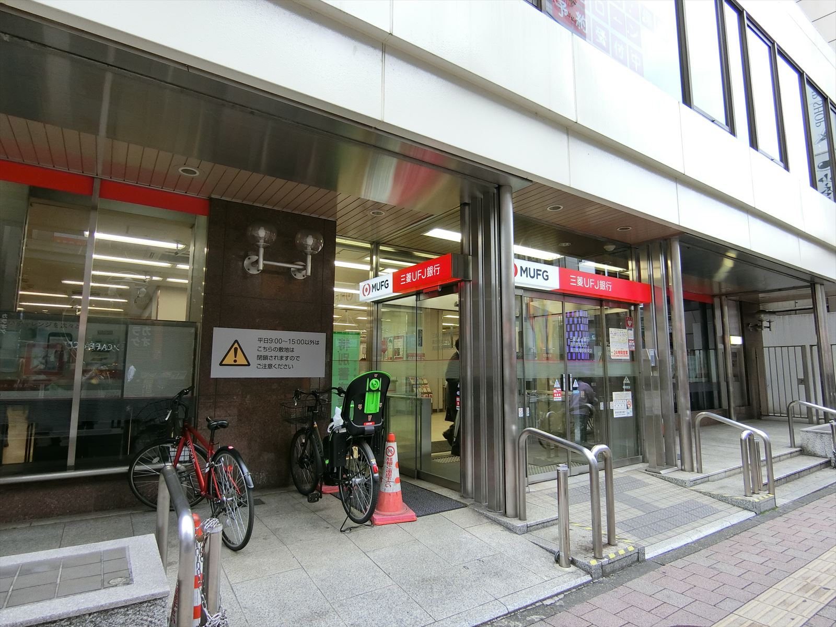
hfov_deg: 84.7
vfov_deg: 68.7
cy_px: 314
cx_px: 418
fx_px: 459
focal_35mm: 19
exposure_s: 1/125
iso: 125
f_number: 2.7
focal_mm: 4.06
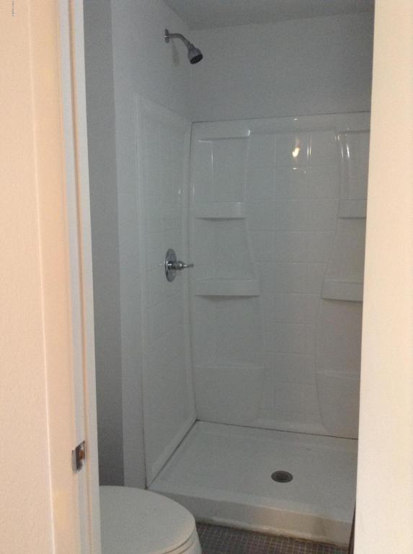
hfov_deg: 42.8
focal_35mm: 33
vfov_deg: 55.4
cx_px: 206
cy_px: 277
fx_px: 527
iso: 125
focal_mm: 3.3
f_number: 2.4
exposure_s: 1/24
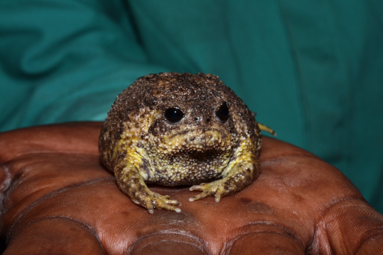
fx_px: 638
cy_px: 128
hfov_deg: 33.4
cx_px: 192
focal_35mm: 60
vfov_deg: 22.6
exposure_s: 1/200
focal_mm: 40
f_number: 20
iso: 200
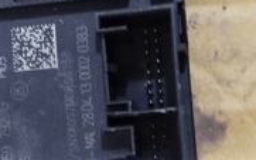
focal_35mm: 135
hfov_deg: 15.3
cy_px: 160
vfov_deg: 9.6
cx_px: 24
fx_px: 942
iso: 640
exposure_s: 1/17
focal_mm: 5.31
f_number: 1.7
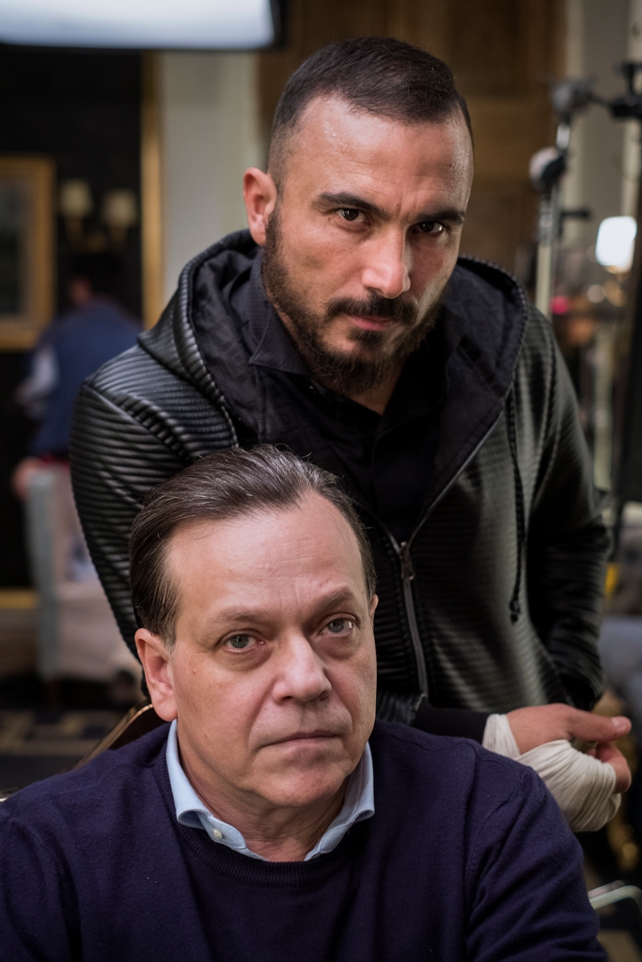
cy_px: 481
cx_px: 321
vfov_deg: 37.5
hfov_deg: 25.5
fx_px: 1417
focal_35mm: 53
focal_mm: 35
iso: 1250
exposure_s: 1/100
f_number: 2.2
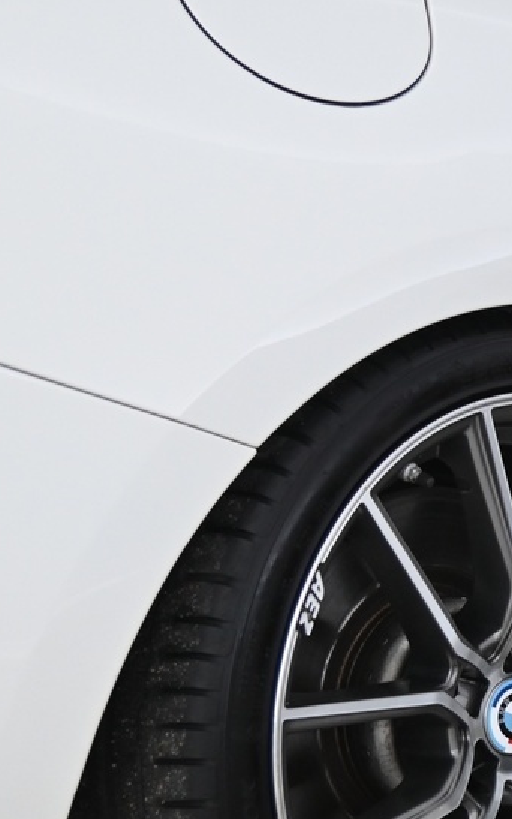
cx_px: 936
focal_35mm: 121
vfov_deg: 17.2
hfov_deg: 10.2
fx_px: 2701
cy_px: 590
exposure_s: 1/80
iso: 2000
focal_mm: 40
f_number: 4
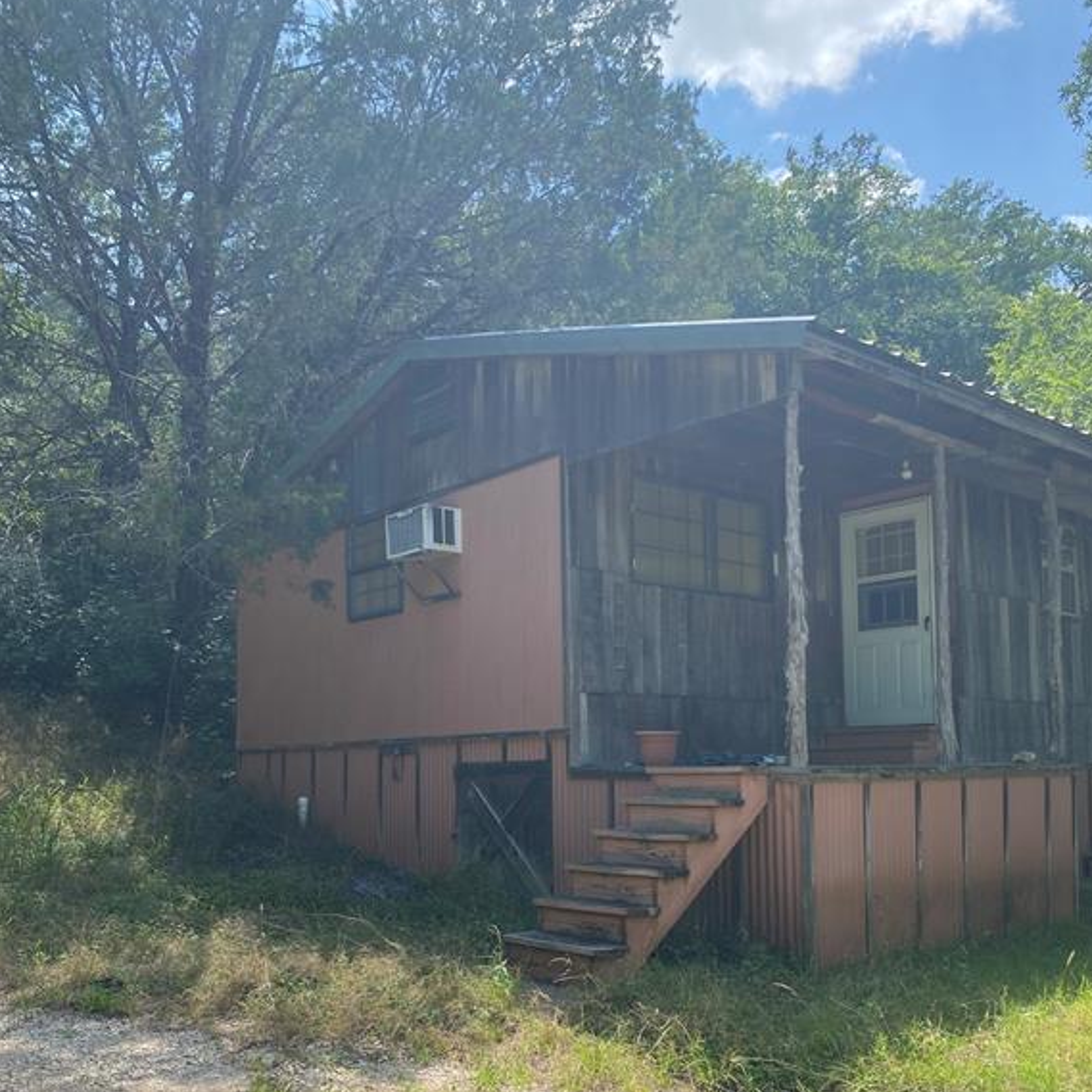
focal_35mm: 31
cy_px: 693
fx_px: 1106
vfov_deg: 51.9
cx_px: 551
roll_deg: +0.4
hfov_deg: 52.5
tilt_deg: +3.6
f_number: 1.8
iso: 32
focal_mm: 4.25
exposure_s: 1/1346
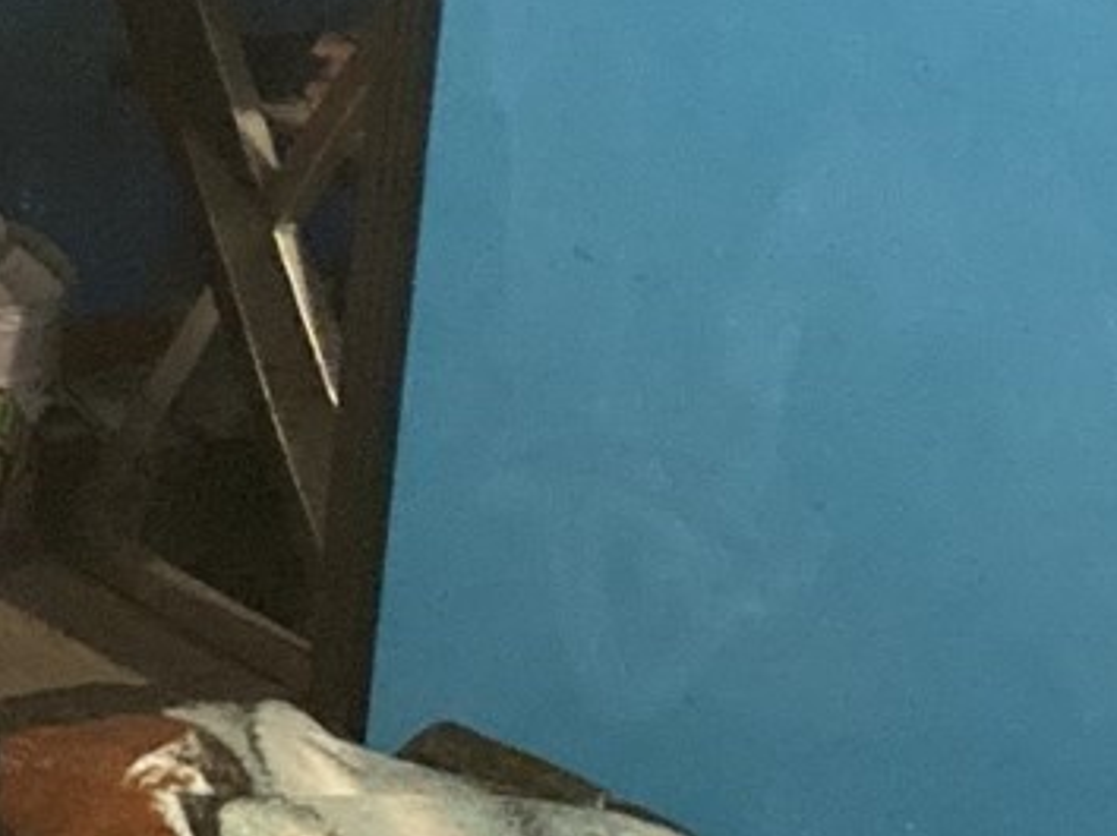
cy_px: -473
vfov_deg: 8.9
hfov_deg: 10.6
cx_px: -1470
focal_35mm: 162
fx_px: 5224
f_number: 1.8
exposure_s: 1/30
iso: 500
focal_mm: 3.99
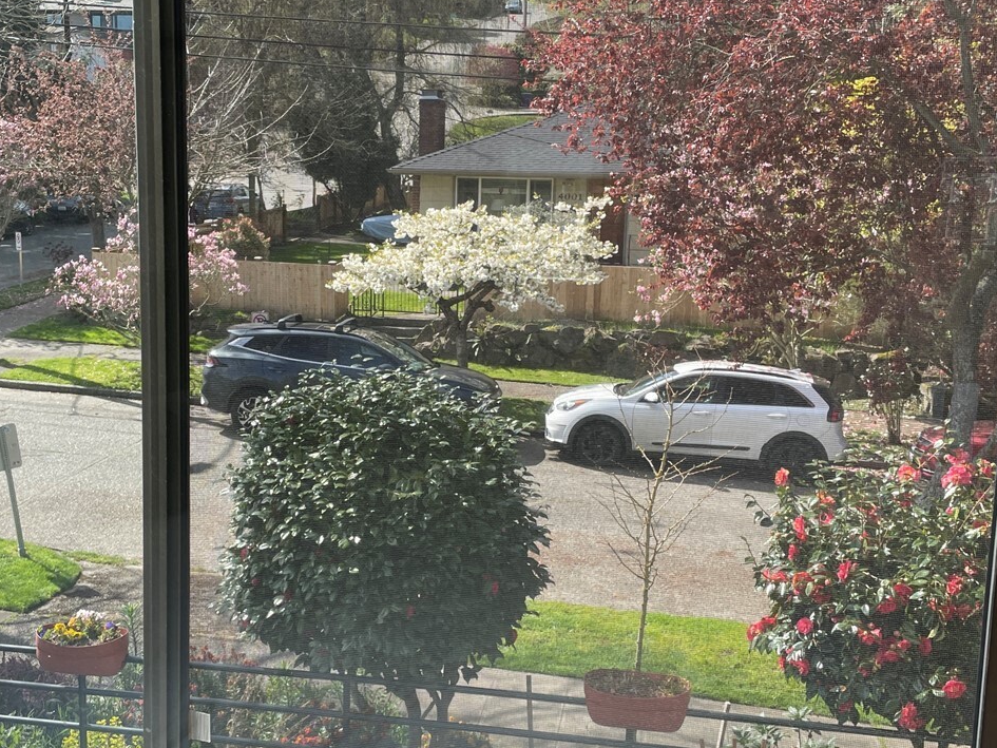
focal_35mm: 44
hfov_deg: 42.8
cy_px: 385
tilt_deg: -10.3
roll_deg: -0.9
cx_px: 433
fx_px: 1267
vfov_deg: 32.9
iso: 32
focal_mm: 4.2
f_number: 1.6
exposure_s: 1/972
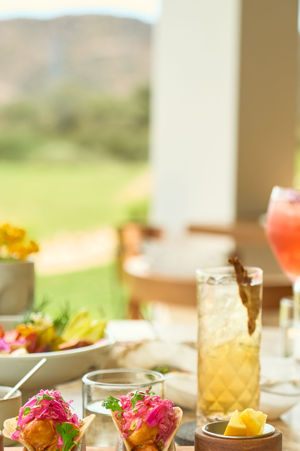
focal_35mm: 106
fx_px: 1325
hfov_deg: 12.9
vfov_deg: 19.2
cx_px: 156
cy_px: 286
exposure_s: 1/800
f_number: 2.8
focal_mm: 54
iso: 250
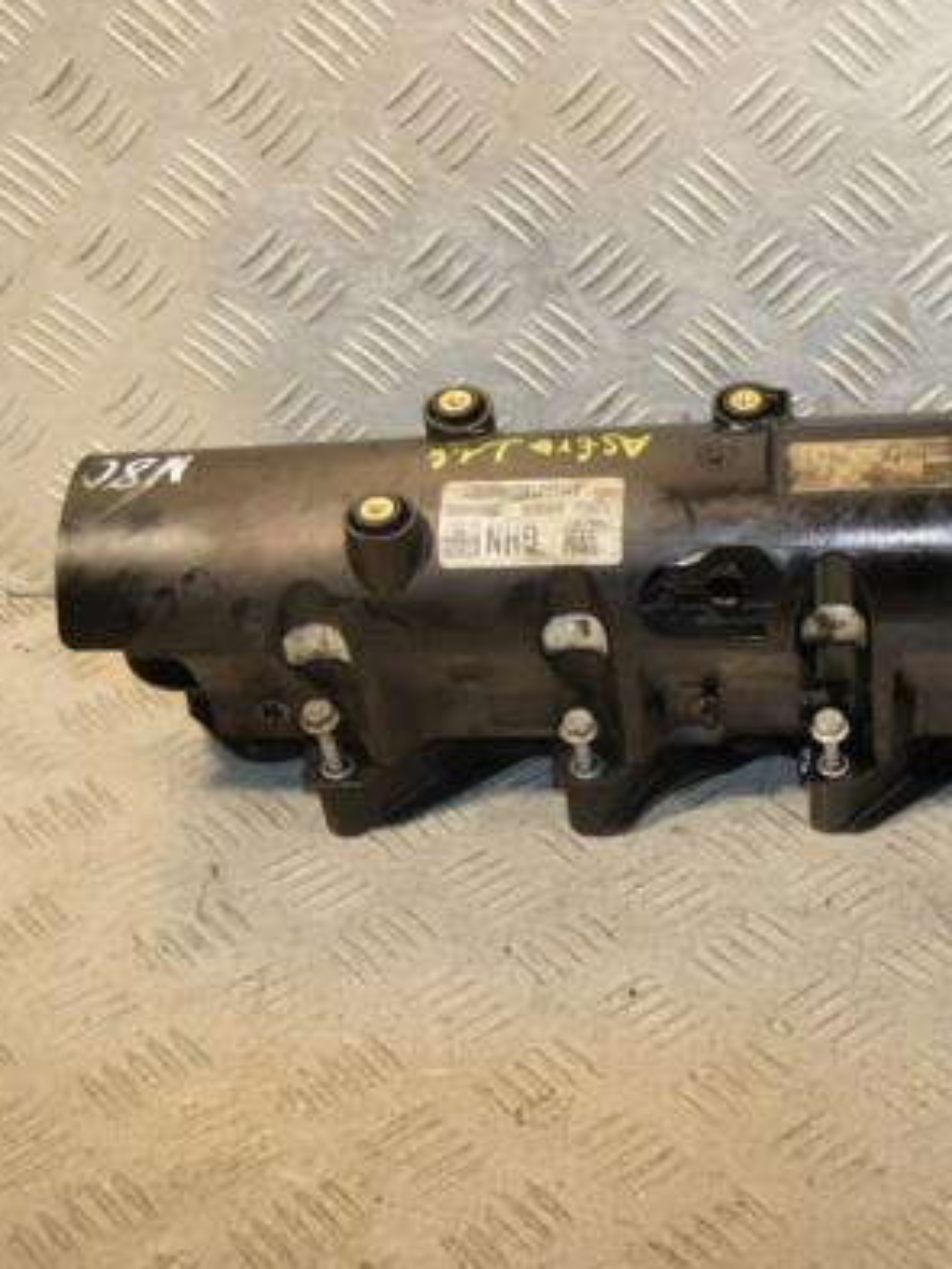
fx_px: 2419
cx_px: 894
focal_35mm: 66
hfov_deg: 21.7
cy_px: 626
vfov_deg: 29.4
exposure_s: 1/200
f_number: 5.6
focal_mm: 30
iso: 800
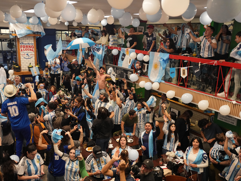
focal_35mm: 33
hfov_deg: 55.3
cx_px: 113
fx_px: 230
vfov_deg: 42.9
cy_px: 91
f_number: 2.8
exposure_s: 1/400
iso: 2500
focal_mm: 30
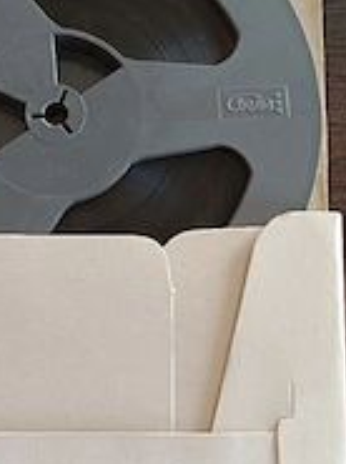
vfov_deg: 36.6
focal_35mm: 52
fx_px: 695
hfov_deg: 27.3
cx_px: 60
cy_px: 298
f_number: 1.88
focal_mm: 5.59
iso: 571
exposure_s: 1/33.3
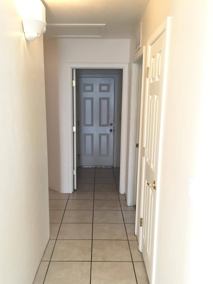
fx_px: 263
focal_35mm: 32
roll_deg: -0.5
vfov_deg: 56.7
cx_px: 97
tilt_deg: -11.0
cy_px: 154
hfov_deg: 44.1
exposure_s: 1/24
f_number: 2.2
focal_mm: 4.15
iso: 250
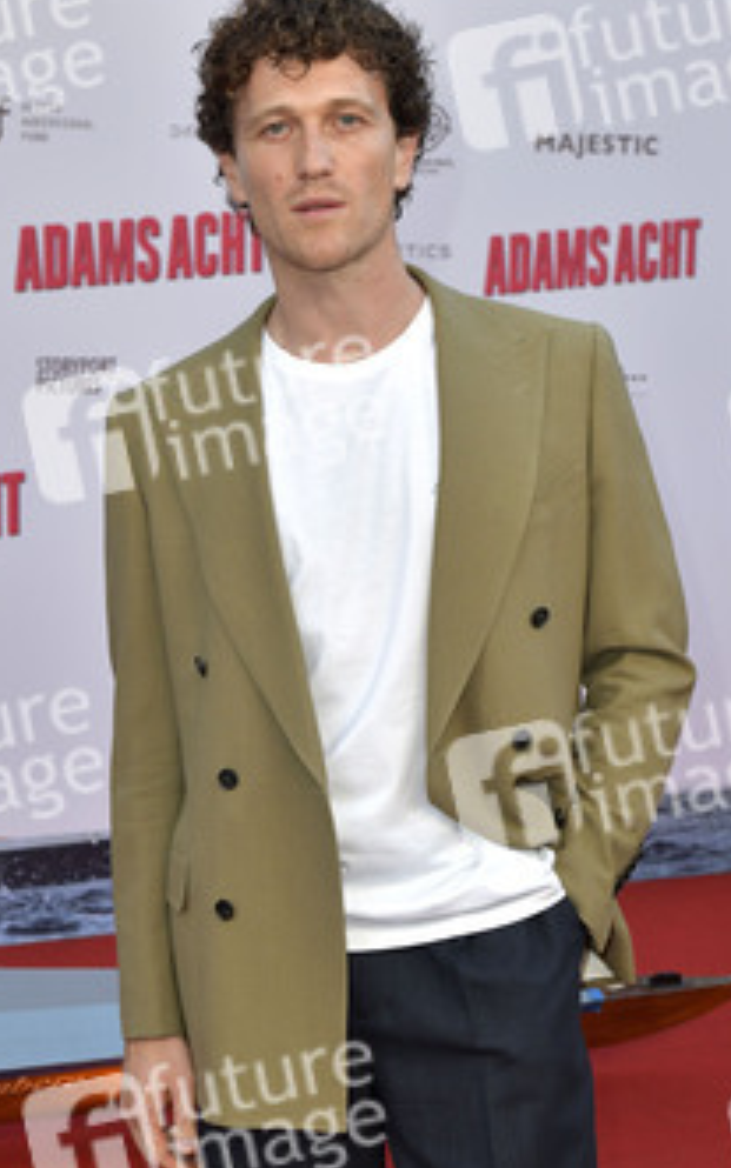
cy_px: 596
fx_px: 2039
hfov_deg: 20.3
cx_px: 307
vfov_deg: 32.0
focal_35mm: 64
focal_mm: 52
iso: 1250
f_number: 6.3
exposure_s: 1/250
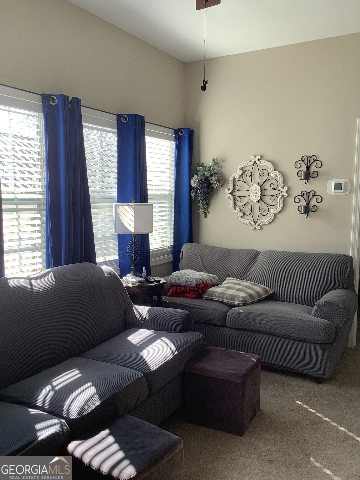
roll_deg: +0.8
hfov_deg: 45.4
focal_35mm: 31
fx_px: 430
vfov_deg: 58.4
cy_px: 240
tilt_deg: -7.8
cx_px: 180
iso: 50
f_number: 2.4
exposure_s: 1/120
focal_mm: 3.3
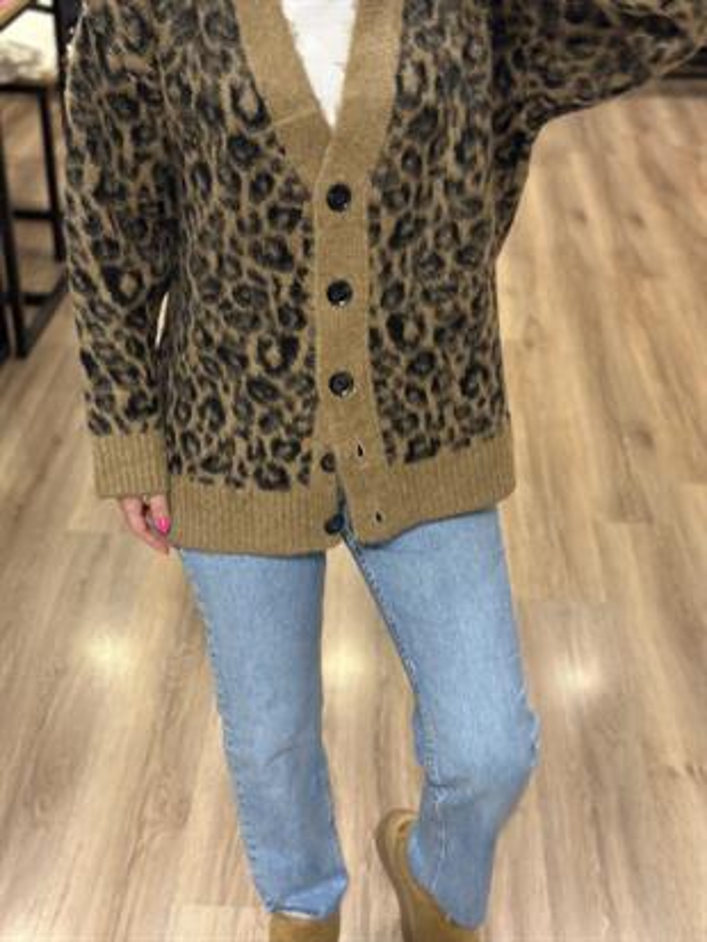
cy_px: 471
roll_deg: -2.4
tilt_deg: -33.4
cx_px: 354
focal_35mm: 48
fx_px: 1306
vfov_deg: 39.6
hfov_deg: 30.3
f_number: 1.78
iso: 160
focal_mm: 6.86
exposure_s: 1/50
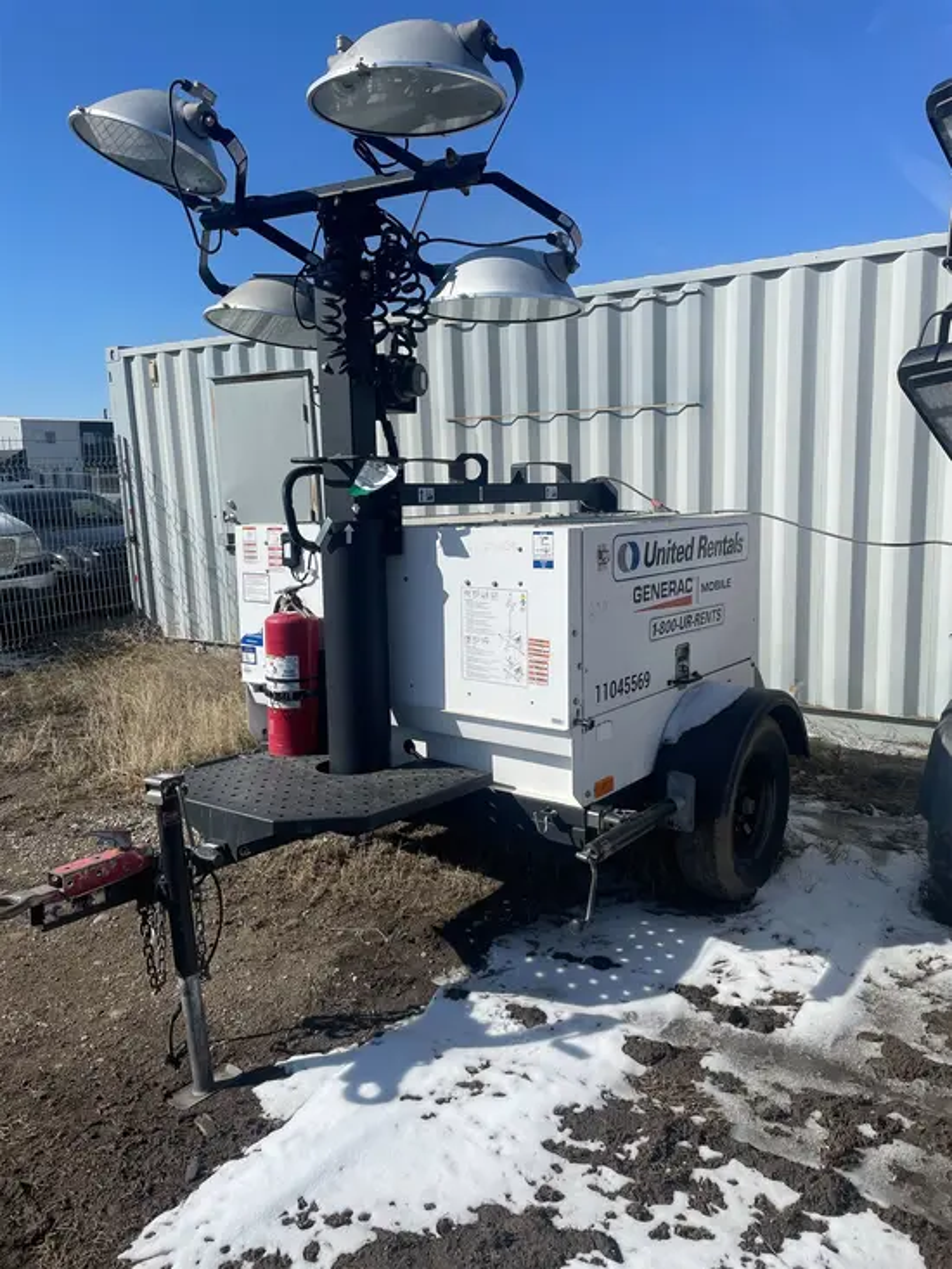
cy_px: 634
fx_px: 953
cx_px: 476
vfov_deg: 67.3
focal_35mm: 26
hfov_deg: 53.1
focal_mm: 4.2
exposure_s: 1/8403
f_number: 1.6
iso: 50
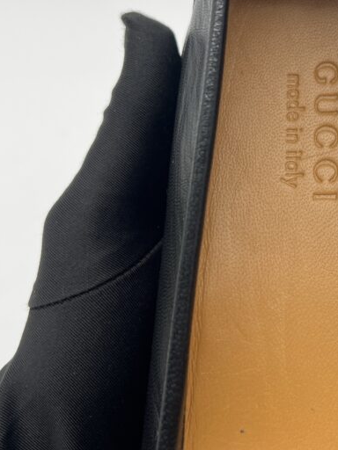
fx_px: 677
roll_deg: +1.1
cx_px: 294
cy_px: 141
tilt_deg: -35.2
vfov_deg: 36.3
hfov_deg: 27.2
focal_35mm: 52
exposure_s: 1/140
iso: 32
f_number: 1.5
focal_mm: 5.7
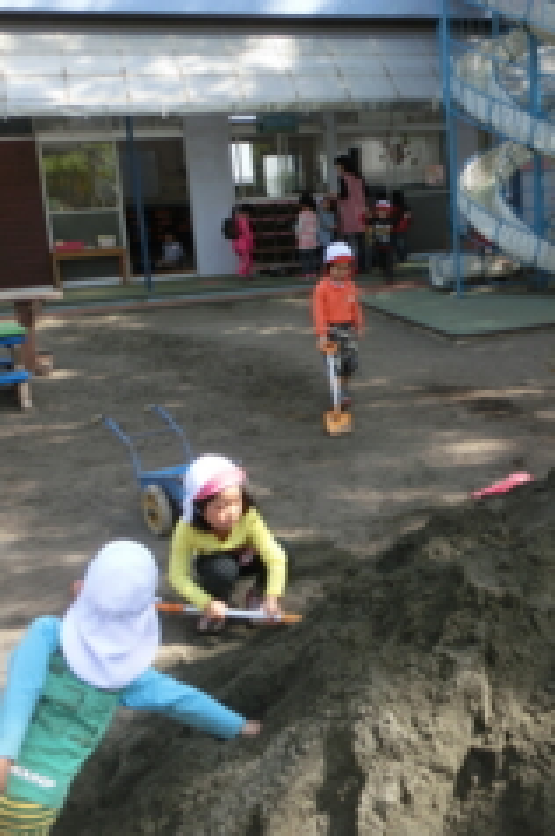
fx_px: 974
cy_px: 386
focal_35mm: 42
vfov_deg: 46.4
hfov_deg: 30.3
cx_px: 506
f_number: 3
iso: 80
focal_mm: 4.24
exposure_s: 1/320
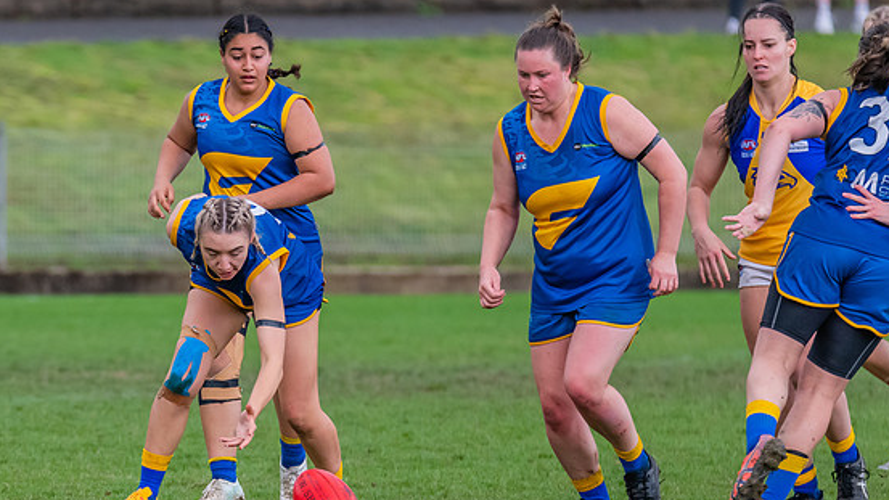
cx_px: 164
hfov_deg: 3.5
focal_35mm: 620
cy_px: 307
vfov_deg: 2.0
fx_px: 14614
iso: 2200
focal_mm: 350
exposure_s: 1/1600
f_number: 6
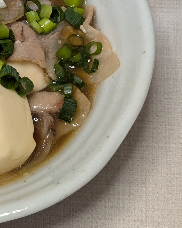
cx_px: 2
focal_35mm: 104
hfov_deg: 14.6
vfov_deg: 17.9
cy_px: -17
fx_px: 700
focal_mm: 6.9
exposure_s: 1/100
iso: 506
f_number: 1.68
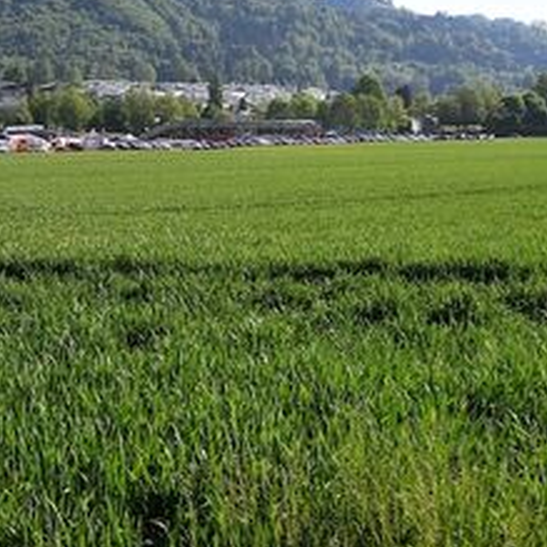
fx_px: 1145
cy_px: 175
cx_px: 110
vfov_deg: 26.7
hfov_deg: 26.4
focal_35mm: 64
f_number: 9
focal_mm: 30.5
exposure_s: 1/320
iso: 200
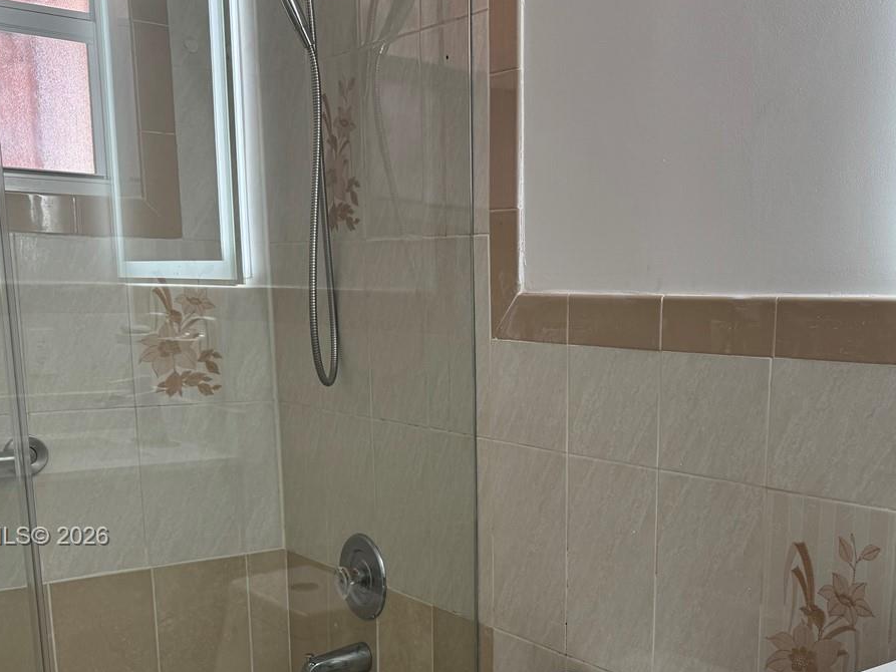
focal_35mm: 43
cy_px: 538
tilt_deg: -12.7
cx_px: 599
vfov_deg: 32.7
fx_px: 1113
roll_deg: -0.8
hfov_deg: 43.2
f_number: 1.78
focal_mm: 6.76
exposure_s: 1/165
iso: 100
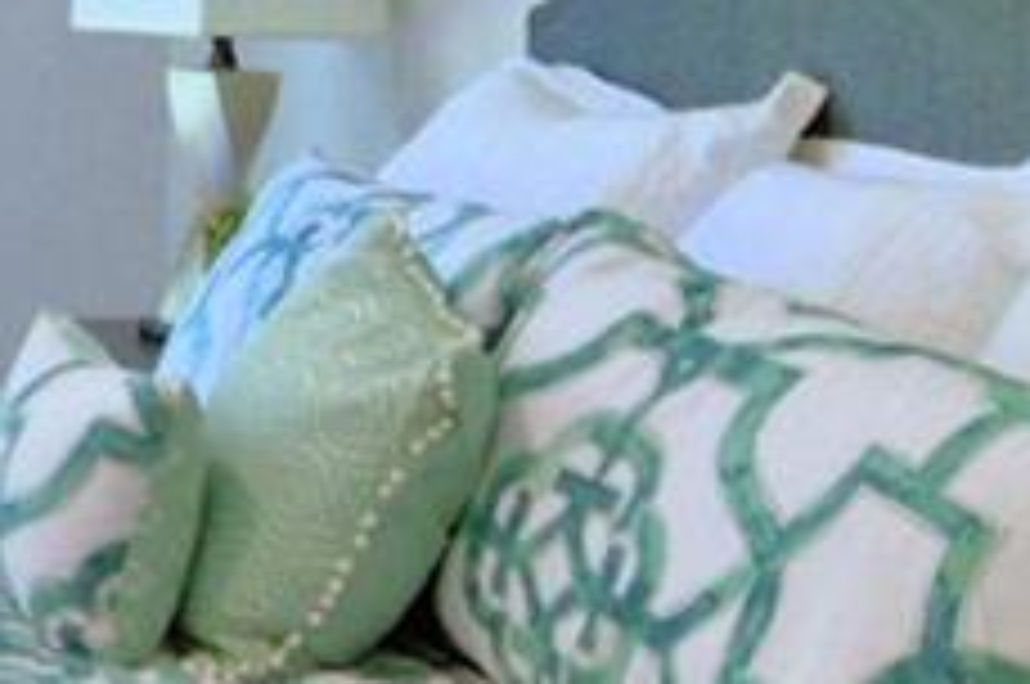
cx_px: -868
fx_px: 3000
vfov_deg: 12.7
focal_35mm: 105
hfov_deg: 16.2
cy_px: -122
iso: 400
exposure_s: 1/100
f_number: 4.5
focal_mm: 10
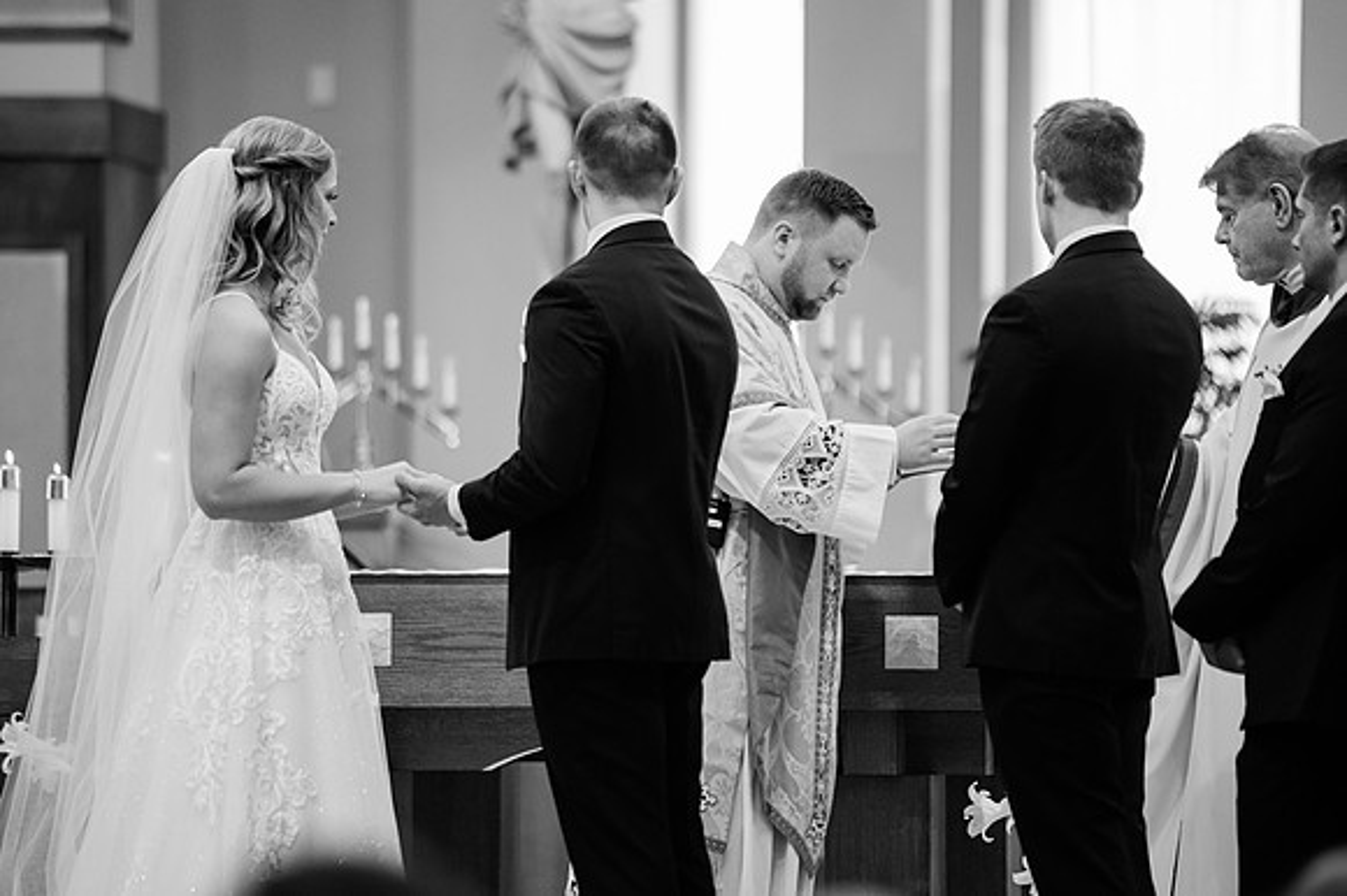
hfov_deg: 9.9
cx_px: 674
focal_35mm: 208
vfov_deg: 6.6
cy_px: 448
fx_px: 7769
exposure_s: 1/250
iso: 1000
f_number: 2.8
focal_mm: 200
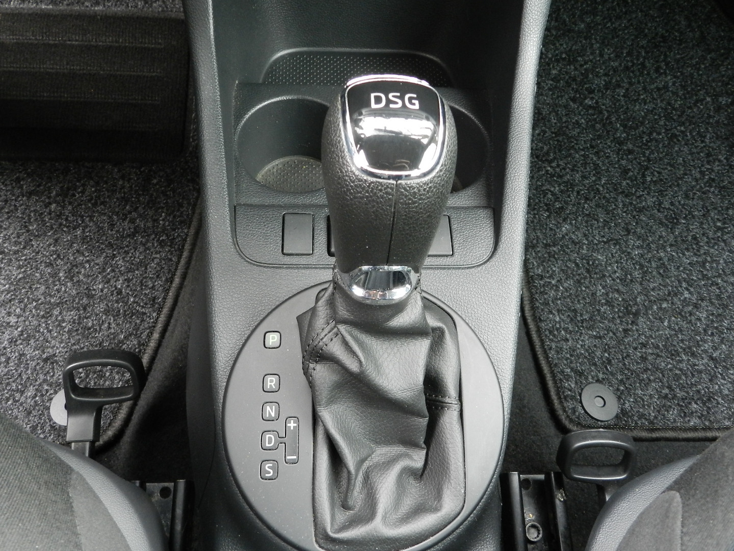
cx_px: 367
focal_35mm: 28
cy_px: 276
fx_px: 594
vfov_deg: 49.7
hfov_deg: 63.4
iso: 400
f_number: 3.6
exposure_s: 1/13
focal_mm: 5
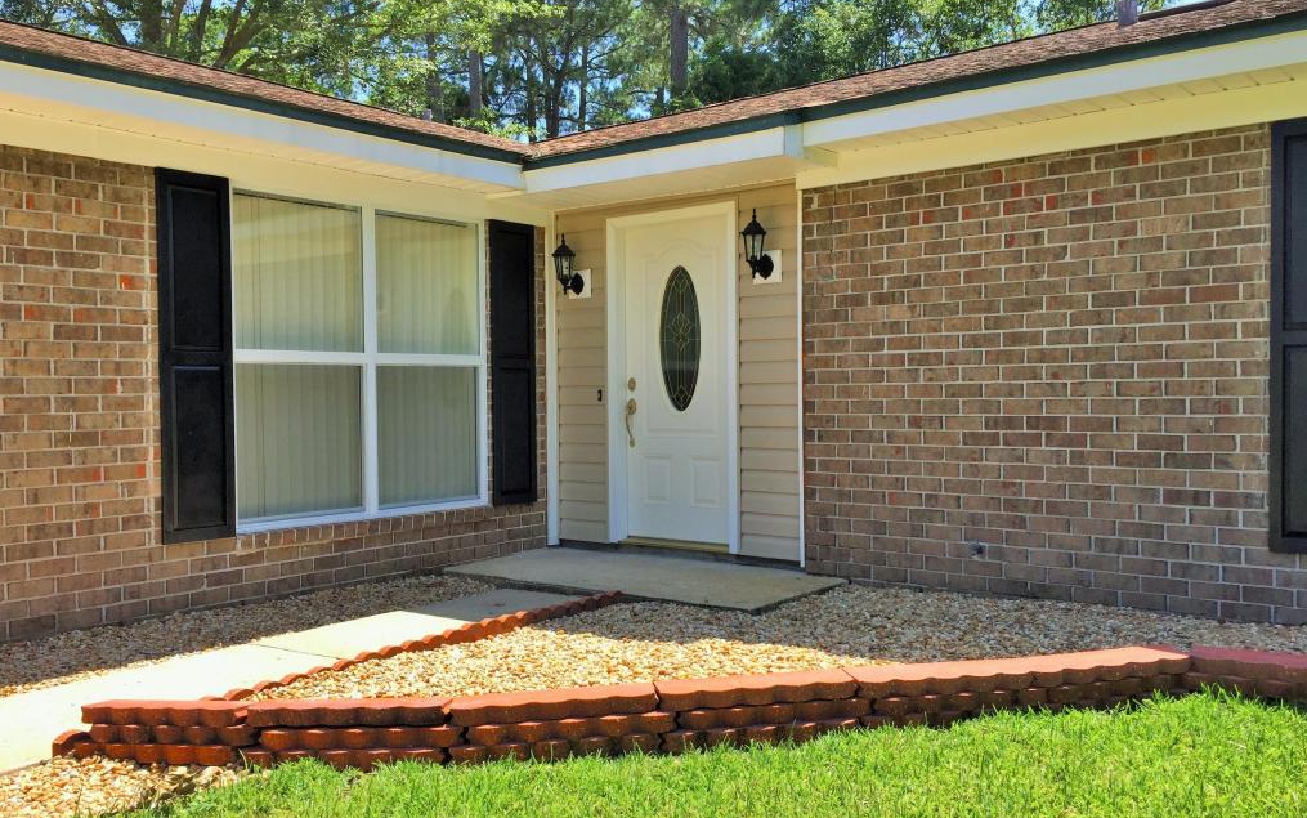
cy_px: 435
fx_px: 1105
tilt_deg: -2.0
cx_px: 649
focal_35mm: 31
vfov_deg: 40.6
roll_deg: -0.4
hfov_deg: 61.2
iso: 32
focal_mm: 4.15
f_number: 2.2
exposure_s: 1/807
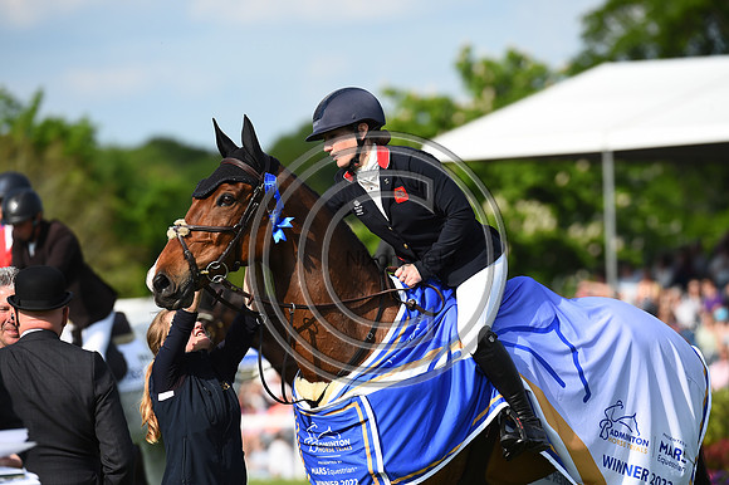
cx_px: 364
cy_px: 242
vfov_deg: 4.2
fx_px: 6678
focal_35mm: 330
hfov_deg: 6.2
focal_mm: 330
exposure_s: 1/1250
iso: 400
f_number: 6.3
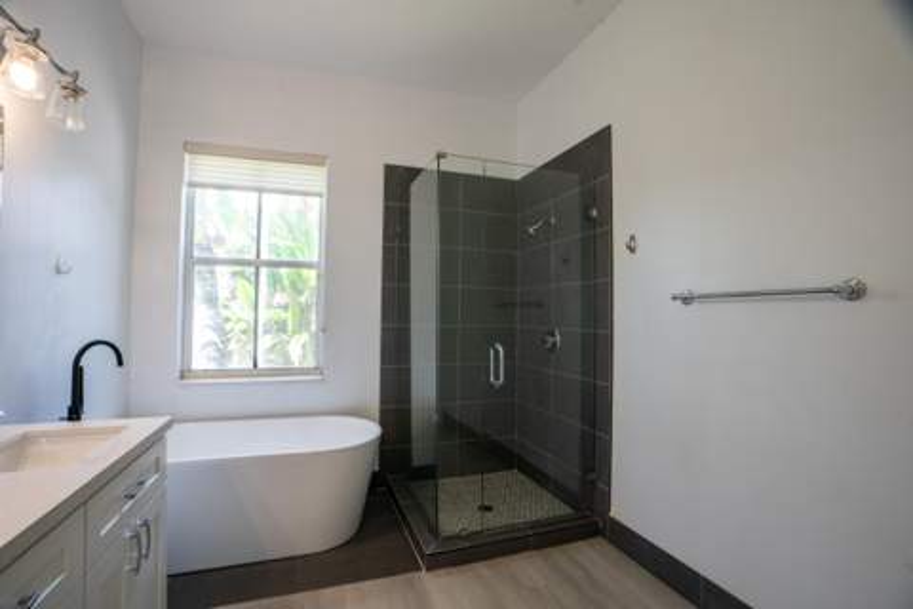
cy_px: 304
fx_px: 406
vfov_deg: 73.7
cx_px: 456
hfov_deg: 96.7
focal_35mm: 16
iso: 100
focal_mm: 16
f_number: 8
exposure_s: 1/4
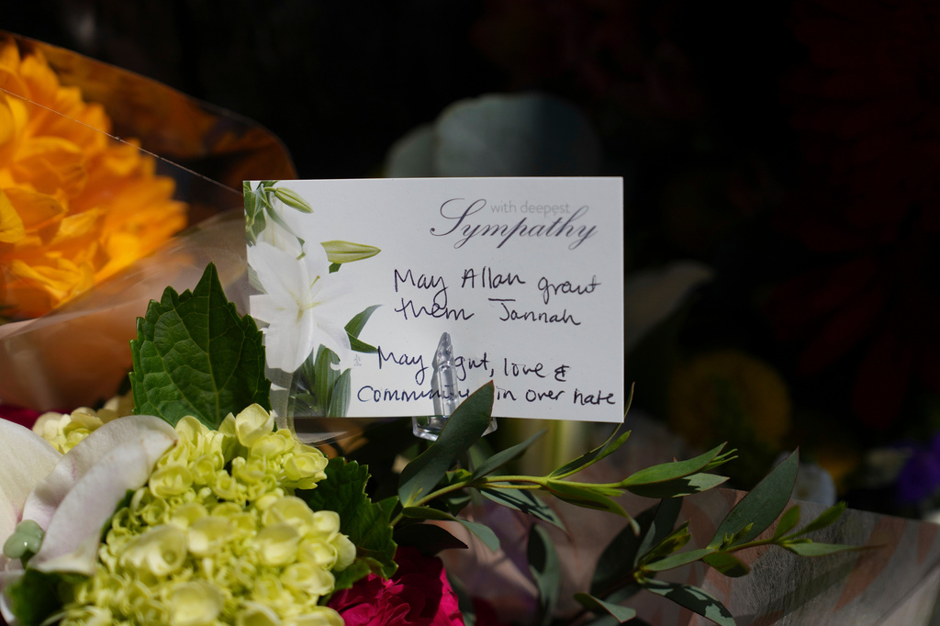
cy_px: 313
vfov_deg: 19.4
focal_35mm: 70
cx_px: 470
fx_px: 1827
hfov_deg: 28.9
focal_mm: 70
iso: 400
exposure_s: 1/12800
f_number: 3.5
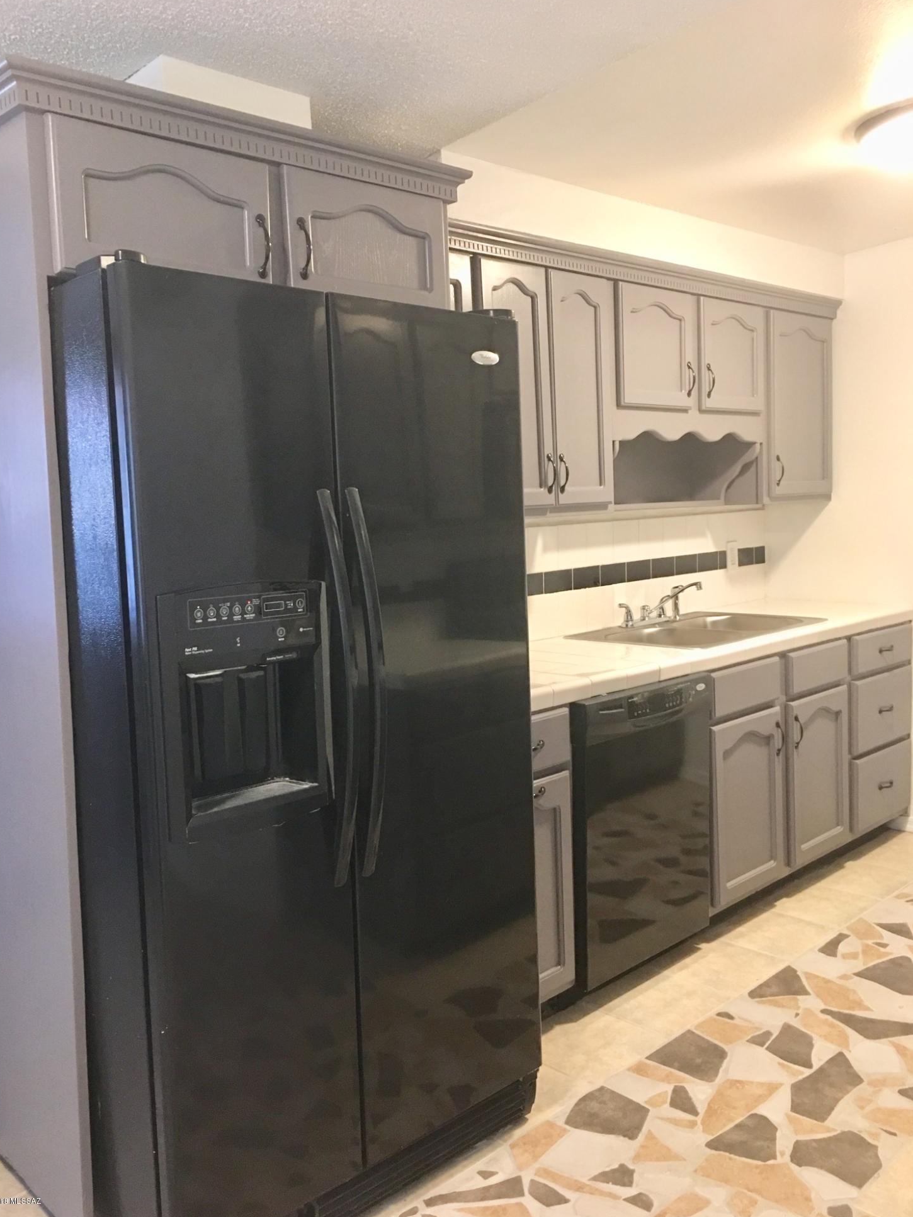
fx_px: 1055
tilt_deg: -5.7
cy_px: 611
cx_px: 453
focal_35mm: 30
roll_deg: +2.0
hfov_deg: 46.8
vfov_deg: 60.0
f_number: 2.2
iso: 80
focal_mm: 4.15
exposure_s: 1/15
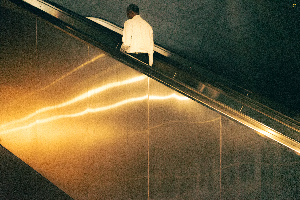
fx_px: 750
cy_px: 100
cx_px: 150
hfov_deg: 22.6
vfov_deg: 15.2
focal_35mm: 90
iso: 8000
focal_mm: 90
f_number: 3.2
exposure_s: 1/250
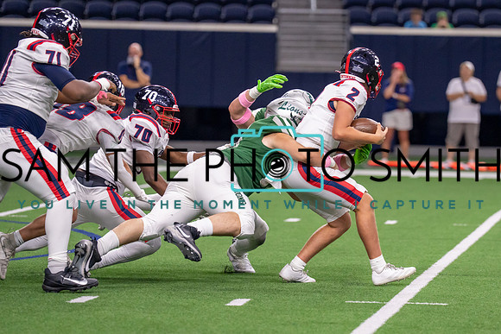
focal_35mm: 264
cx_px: 337
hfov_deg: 7.8
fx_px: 3678
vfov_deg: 5.2
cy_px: 119
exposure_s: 1/1000
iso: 2500
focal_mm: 176
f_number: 2.8
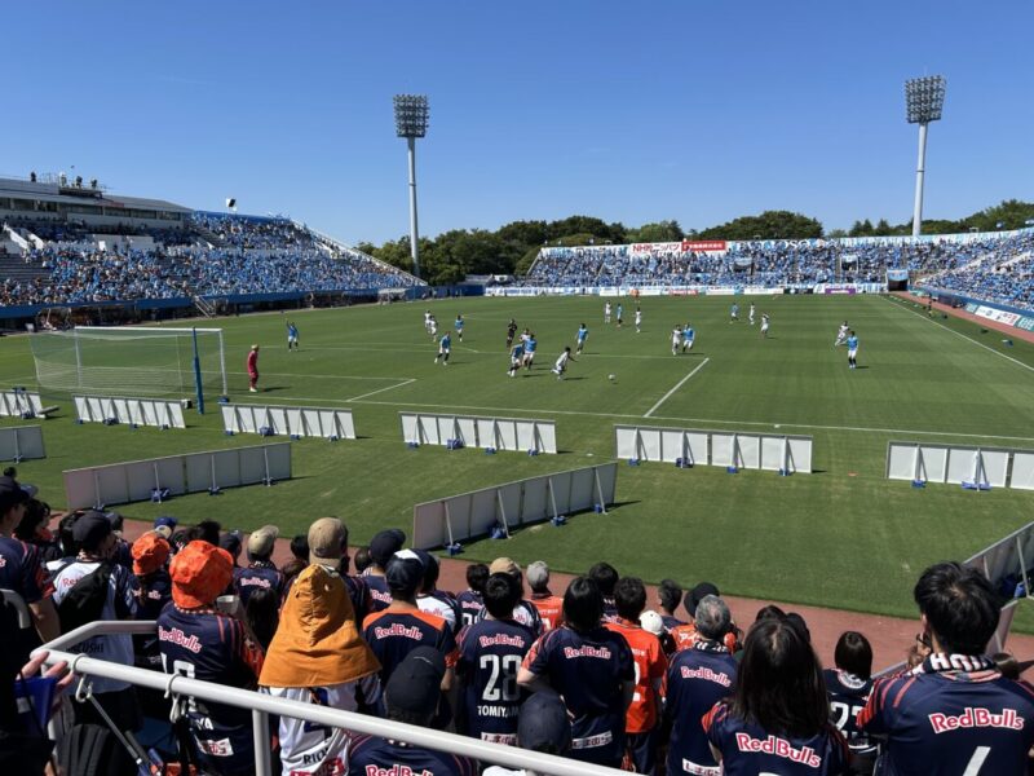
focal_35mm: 26
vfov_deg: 53.1
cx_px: 517
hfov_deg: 67.3
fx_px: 777
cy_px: 388
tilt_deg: -7.6
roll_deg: +0.4
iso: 50
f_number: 1.5
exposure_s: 1/4115
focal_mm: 5.7
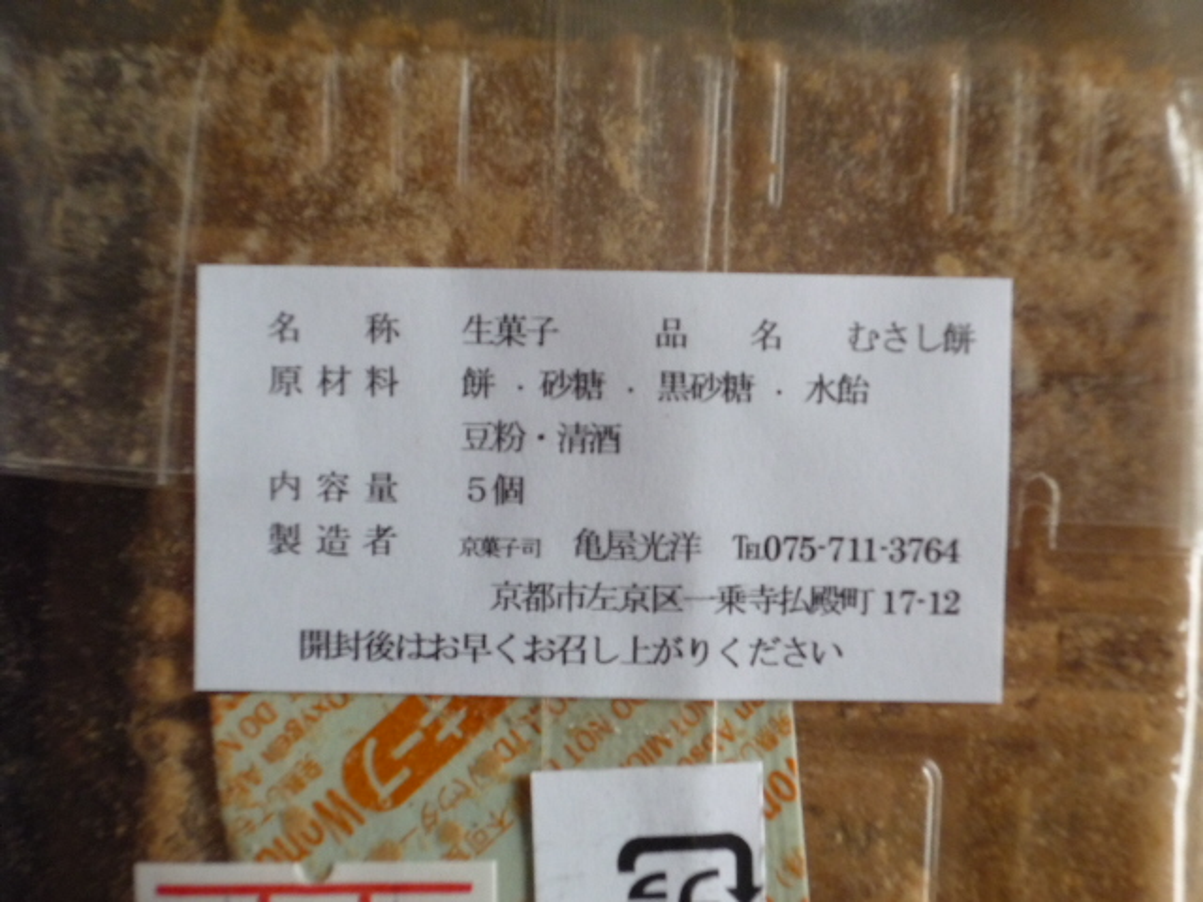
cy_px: 451
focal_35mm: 78
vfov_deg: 18.9
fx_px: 2711
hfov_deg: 25.0
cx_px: 602
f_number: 5.6
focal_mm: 13.6
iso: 320
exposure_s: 1/60
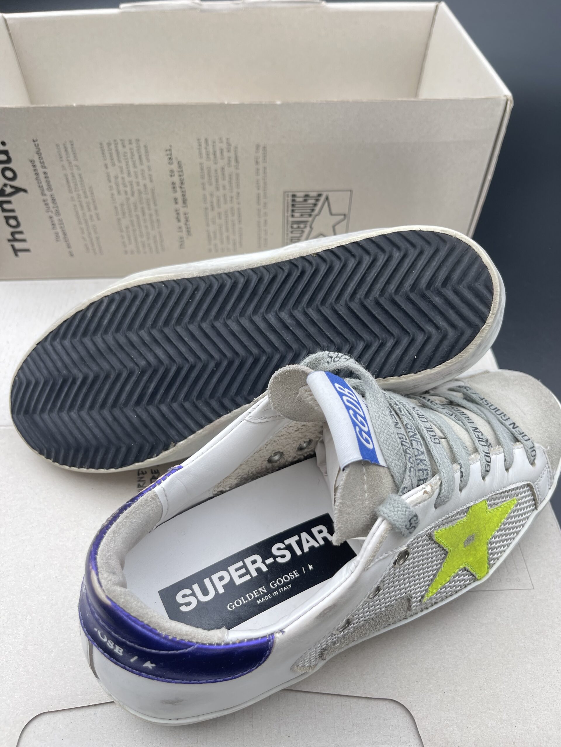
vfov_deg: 67.3
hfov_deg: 53.1
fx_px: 562
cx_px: 280
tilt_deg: -51.9
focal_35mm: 26
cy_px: 374
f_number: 1.6
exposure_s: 1/121
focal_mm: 5.1
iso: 40
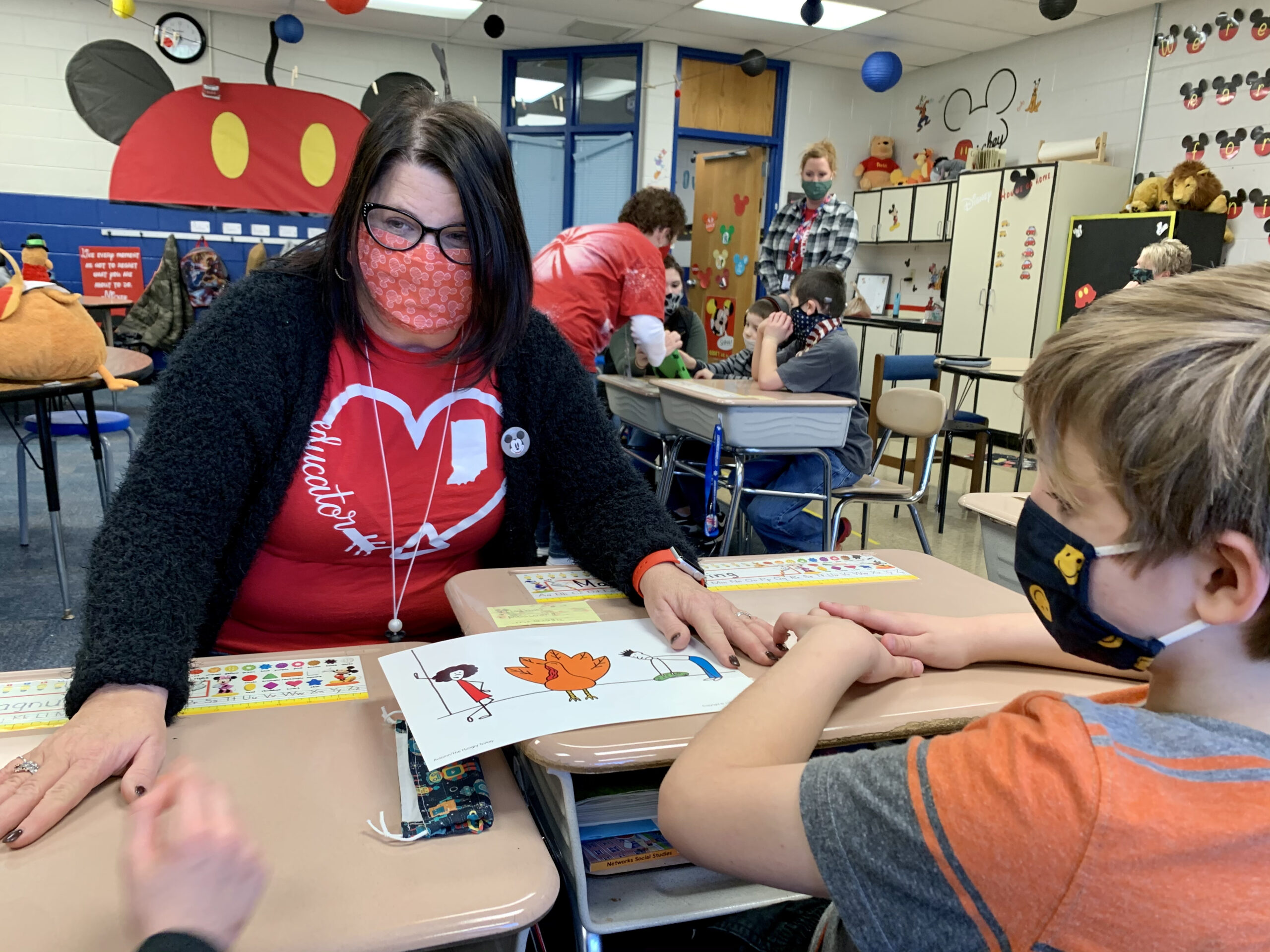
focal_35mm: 26
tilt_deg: -12.2
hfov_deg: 67.3
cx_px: 635
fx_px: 954
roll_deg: -2.6
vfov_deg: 53.1
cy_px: 476
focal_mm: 4.25
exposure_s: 1/60
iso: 125
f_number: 1.8
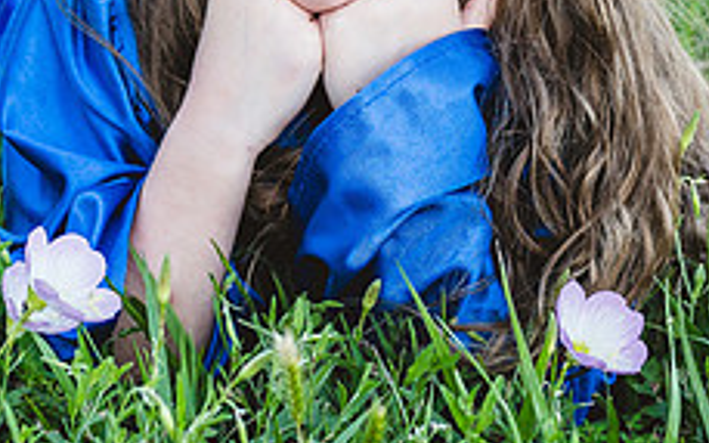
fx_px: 2956
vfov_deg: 8.4
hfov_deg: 13.7
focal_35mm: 153
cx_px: 407
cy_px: -154
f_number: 2.8
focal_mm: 35
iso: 250
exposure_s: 1/800
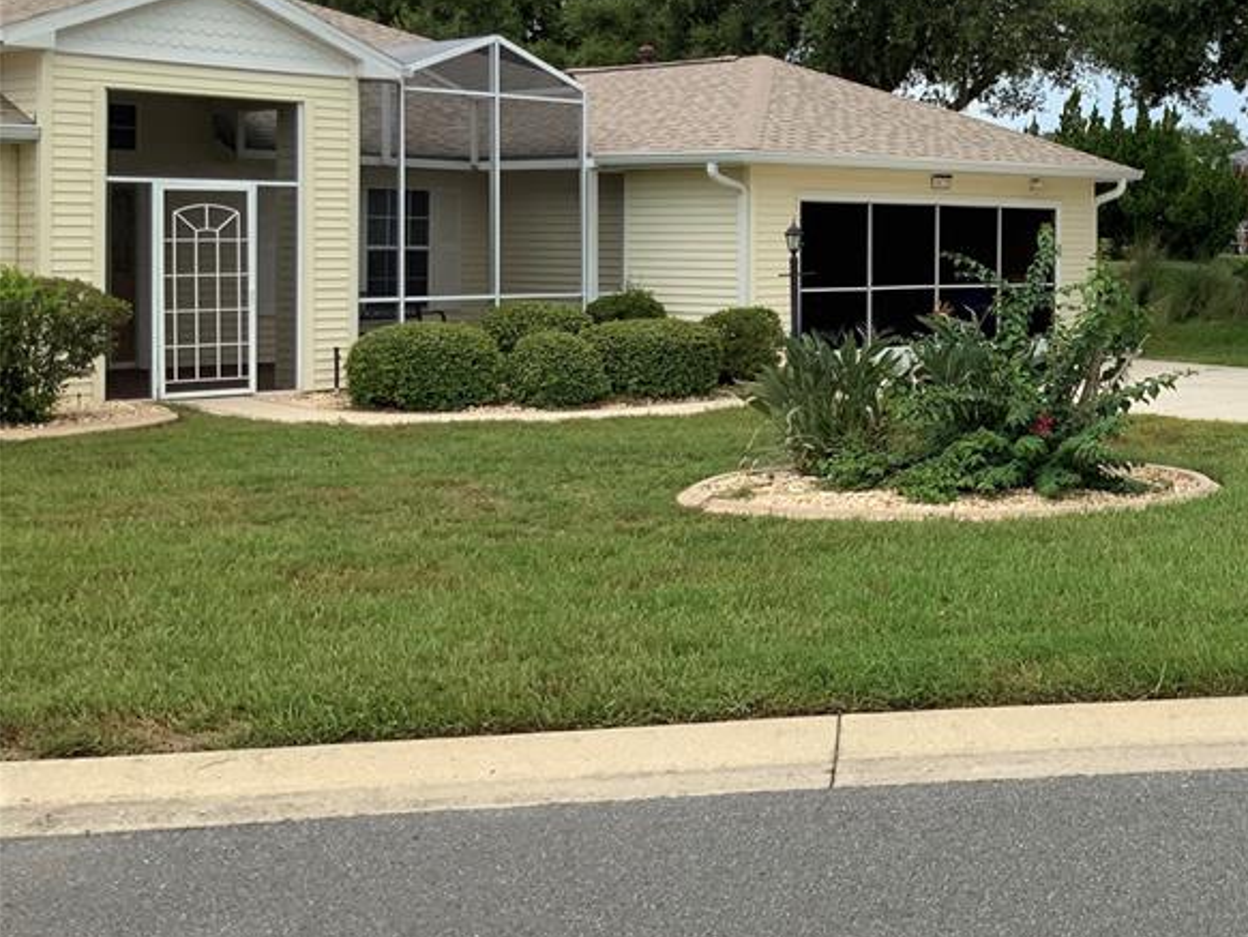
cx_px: 1096
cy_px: 247
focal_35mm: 51
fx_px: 1839
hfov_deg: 35.5
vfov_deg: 28.2
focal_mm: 3
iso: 16
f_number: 1.8
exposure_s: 1/1786
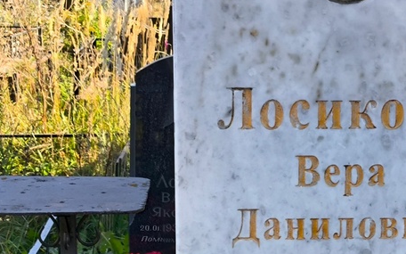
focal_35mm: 93
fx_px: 1029
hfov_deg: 22.2
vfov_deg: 14.0
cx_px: 274
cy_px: 203
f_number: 1.7
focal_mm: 4.71
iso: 50
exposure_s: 1/287
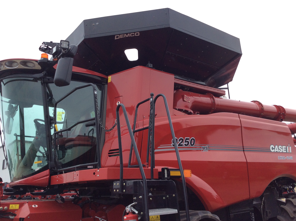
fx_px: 273
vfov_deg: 44.1
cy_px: 110
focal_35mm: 32
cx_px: 148
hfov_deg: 56.9
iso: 32
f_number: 2.4
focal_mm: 3.3
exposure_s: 1/497
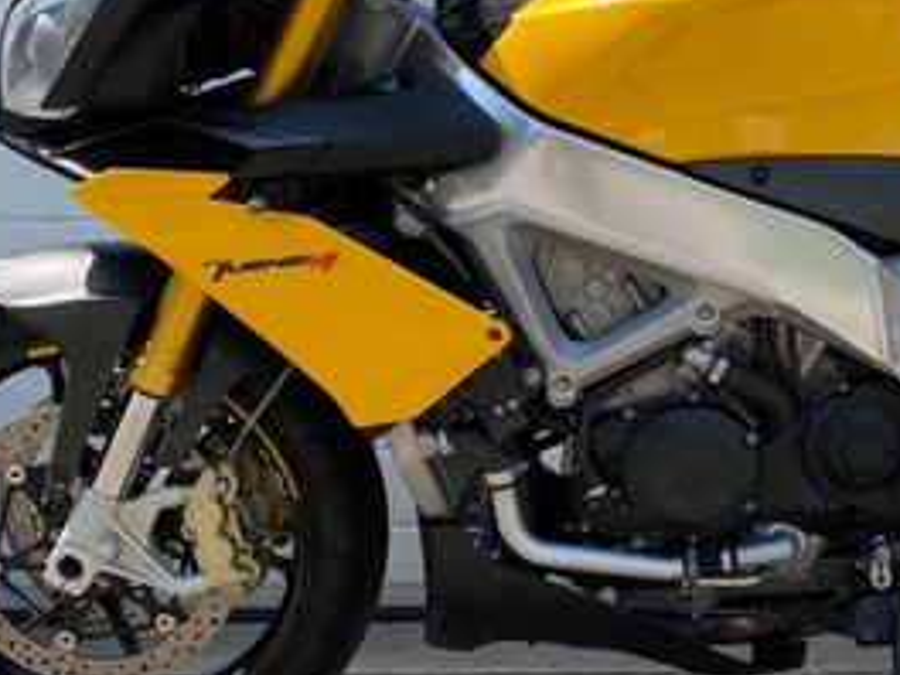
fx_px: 1638
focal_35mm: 63
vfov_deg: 23.2
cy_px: 259
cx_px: 774
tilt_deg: -0.3
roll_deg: -0.9
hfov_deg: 29.7
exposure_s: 1/1258
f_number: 1.8
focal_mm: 4.25
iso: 32
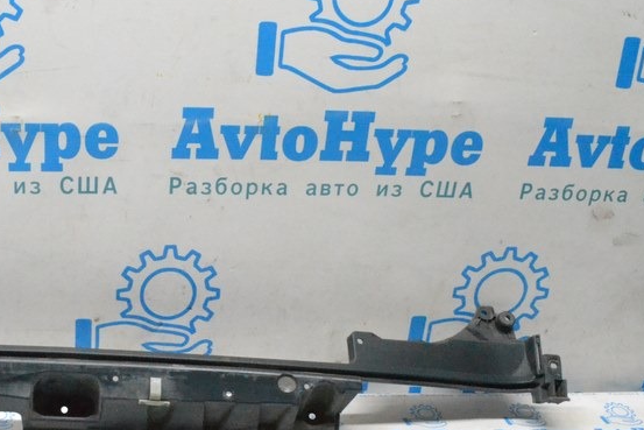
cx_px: 118
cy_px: 325
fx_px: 895
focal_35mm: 50
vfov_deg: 26.6
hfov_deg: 38.0
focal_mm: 18
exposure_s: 1/125
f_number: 10
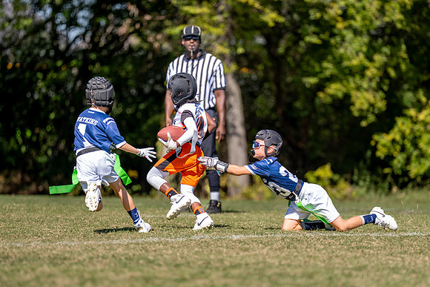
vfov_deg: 5.6
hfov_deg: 8.3
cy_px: 167
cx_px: 247
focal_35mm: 247
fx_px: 2953
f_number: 2.8
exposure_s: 1/2000
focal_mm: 200
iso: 160
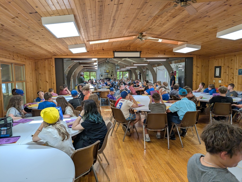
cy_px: 91
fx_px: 168
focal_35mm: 24
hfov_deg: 71.5
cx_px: 121
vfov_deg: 56.9
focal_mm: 6.9
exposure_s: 1/120
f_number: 1.68
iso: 61
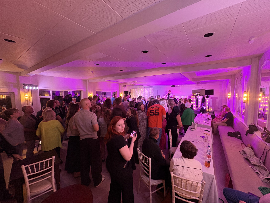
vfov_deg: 85.7
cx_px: 135
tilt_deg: -2.7
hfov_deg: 102.1
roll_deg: +1.4
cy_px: 102
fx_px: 109
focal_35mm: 14
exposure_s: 1/60
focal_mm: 2.22
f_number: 2.2
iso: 400
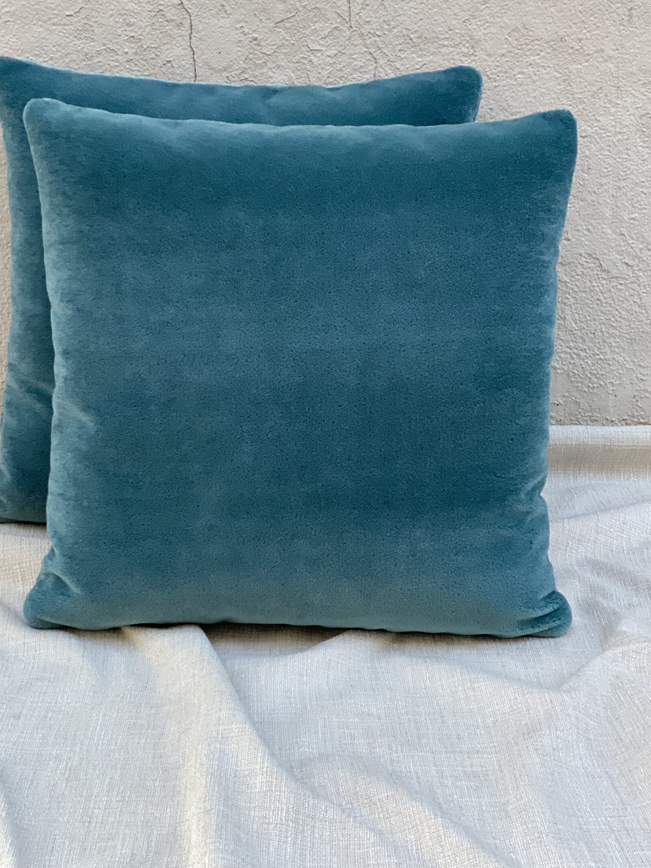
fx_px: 1555
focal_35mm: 62
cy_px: 367
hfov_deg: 23.6
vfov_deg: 31.1
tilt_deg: -18.1
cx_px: 266
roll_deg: -0.4
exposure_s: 1/122
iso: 160
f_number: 2
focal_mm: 6
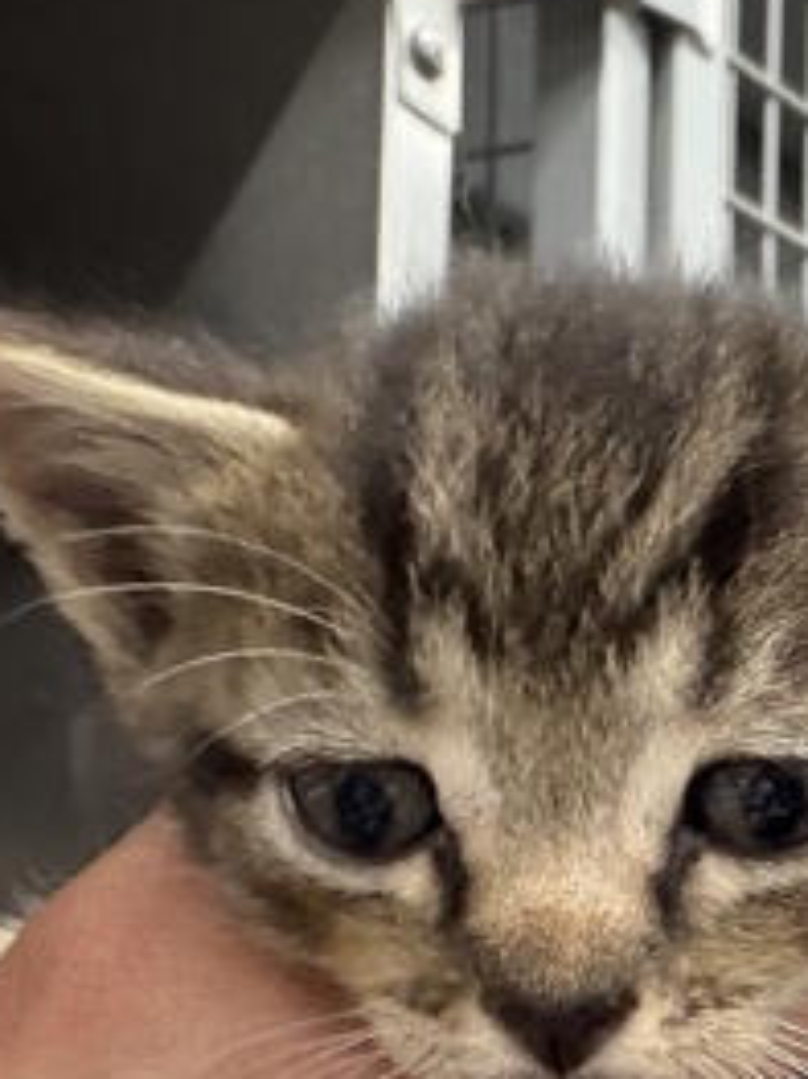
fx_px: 1993
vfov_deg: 29.3
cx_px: 710
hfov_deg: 22.4
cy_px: 923
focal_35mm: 64
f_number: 1.9
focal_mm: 2.71
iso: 200
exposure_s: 1/40
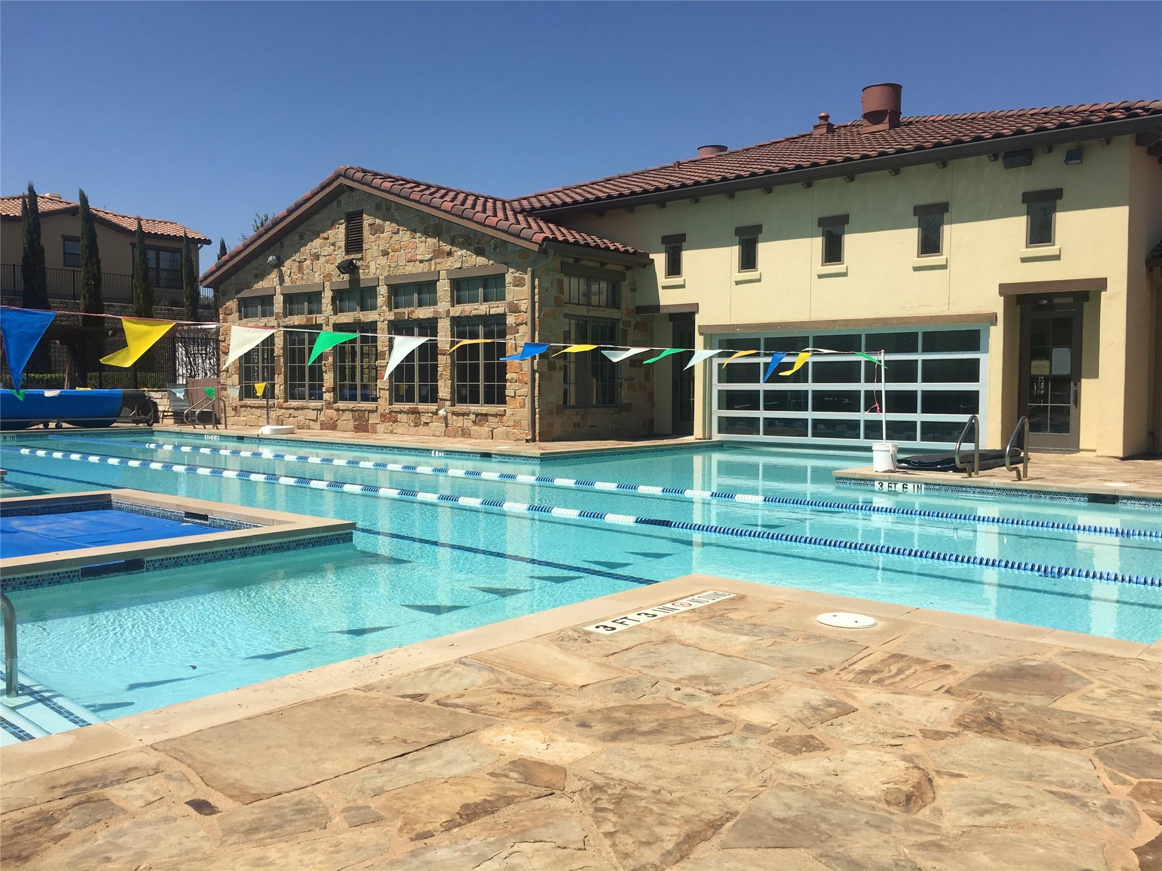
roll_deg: +0.0
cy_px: 436
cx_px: 581
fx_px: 973
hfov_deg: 61.7
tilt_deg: -1.8
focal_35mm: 29
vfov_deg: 48.2
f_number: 2.2
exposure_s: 1/2404
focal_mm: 4.15
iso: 25
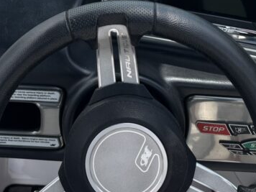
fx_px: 577
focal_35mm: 78
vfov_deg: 18.4
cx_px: 119
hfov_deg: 25.0
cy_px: -3
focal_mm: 5.96
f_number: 1.6
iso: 50
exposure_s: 1/1812
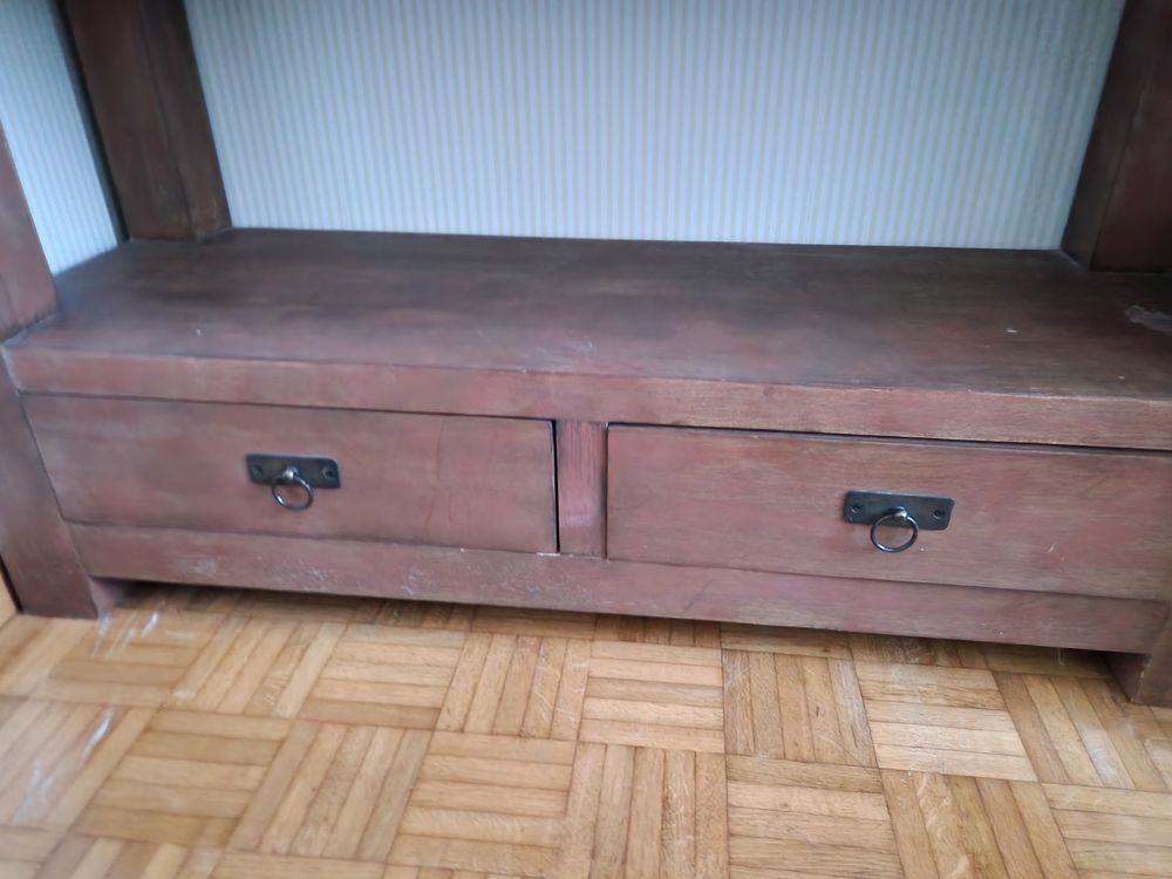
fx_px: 779
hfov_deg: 73.9
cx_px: 586
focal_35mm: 23
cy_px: 440
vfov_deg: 58.9
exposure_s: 1/20
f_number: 1.8
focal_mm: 5.4
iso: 1600
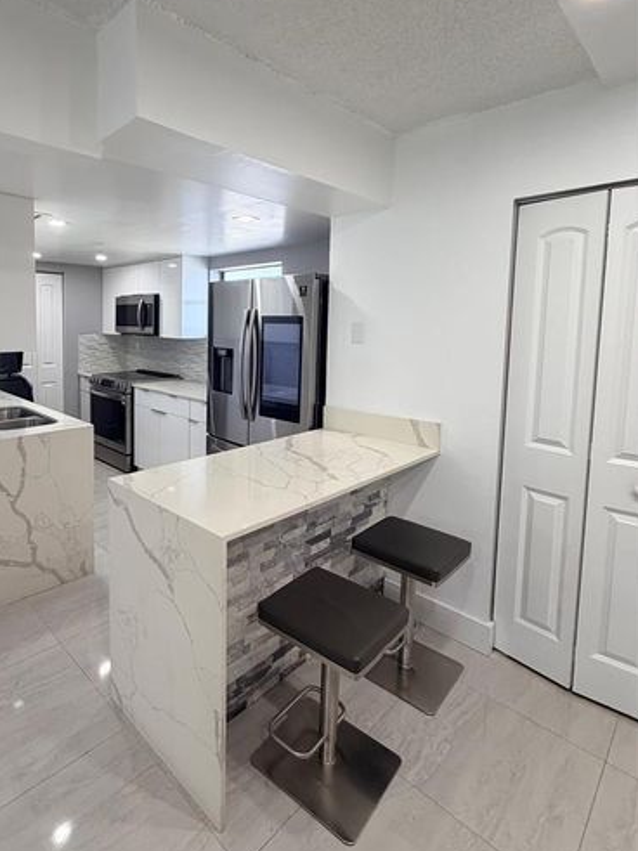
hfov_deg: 66.6
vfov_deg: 84.0
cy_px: 358
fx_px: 467
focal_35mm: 19
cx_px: 208
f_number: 2.2
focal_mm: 2.22
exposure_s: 1/120
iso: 200
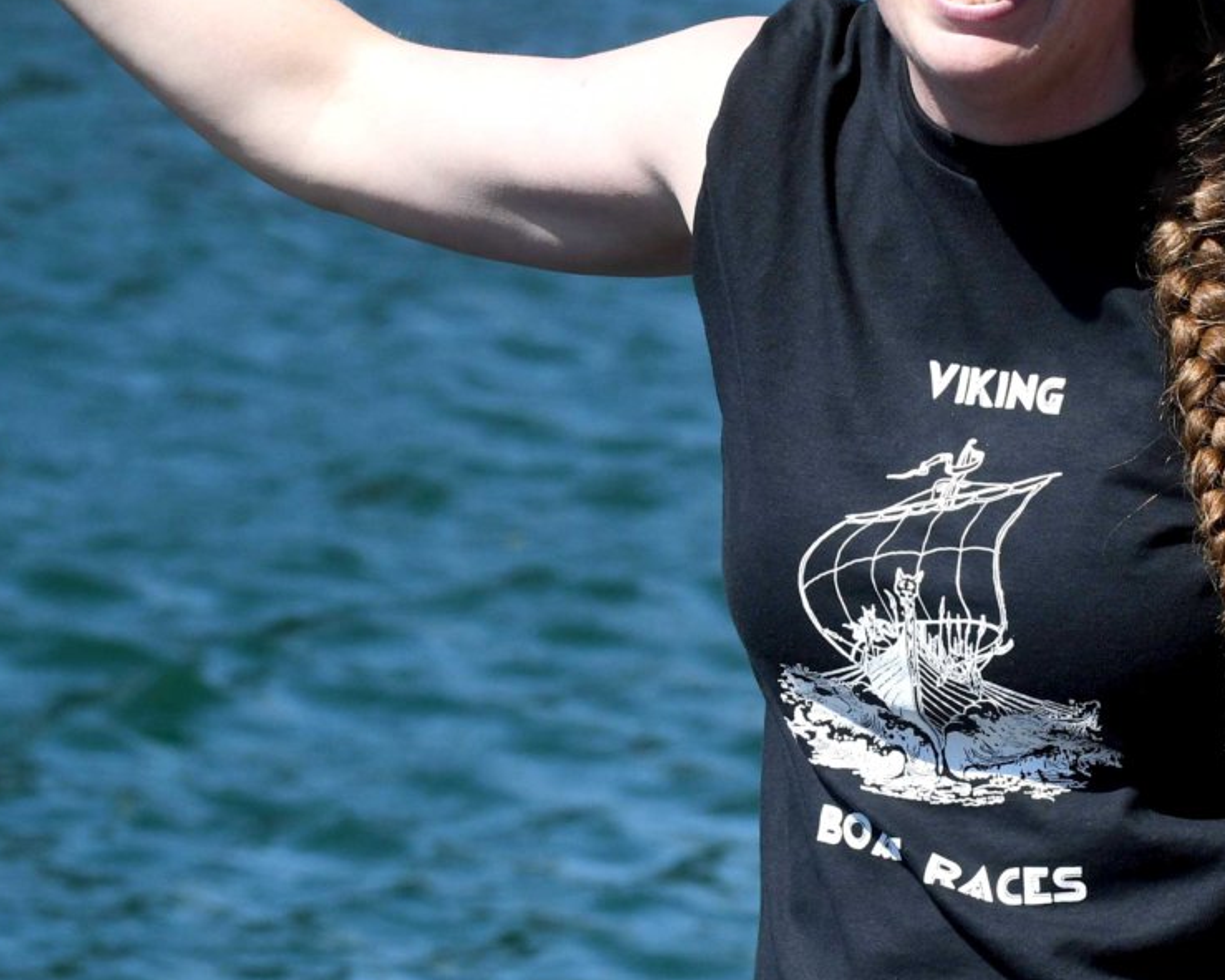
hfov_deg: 4.9
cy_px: 215
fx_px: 14428
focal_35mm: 398
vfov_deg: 3.9
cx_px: 1043
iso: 640
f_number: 5.6
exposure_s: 1/2000
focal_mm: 102
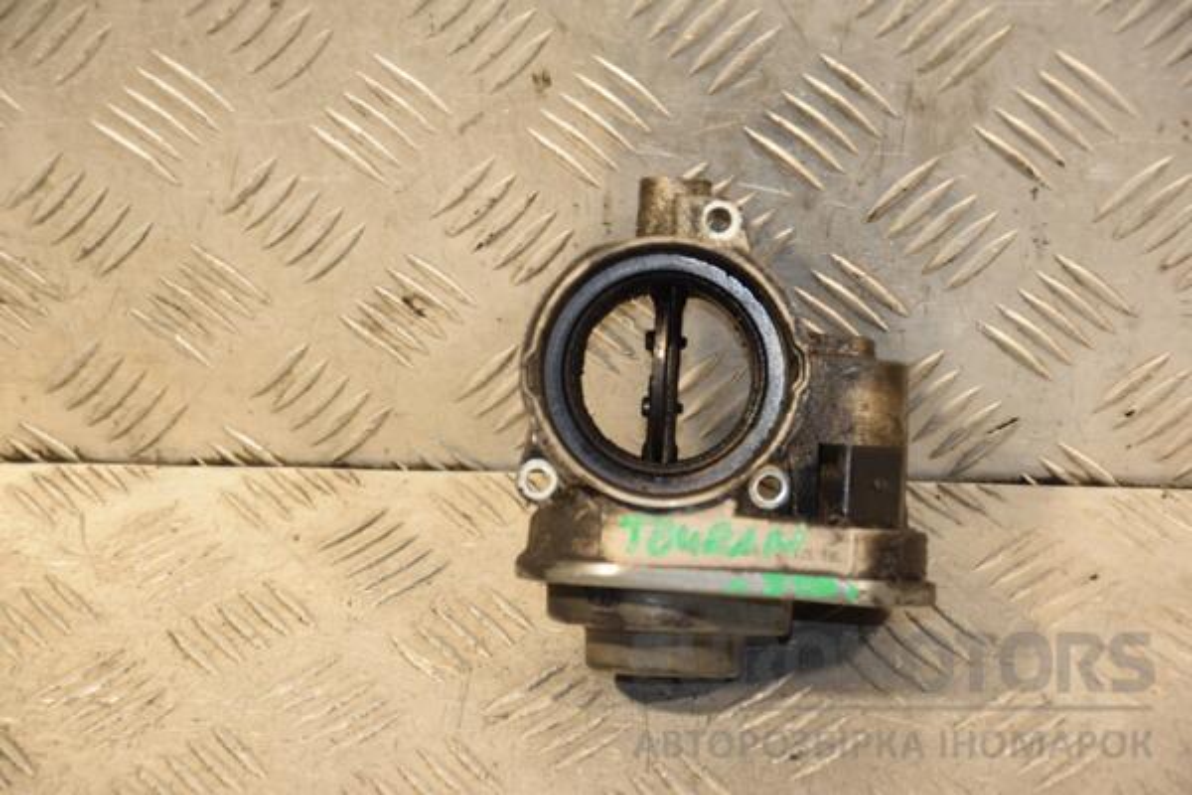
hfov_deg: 18.2
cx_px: 596
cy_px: 398
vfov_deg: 12.2
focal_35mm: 112
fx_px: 3725
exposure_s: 1/160
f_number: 5.3
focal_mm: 75
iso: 800
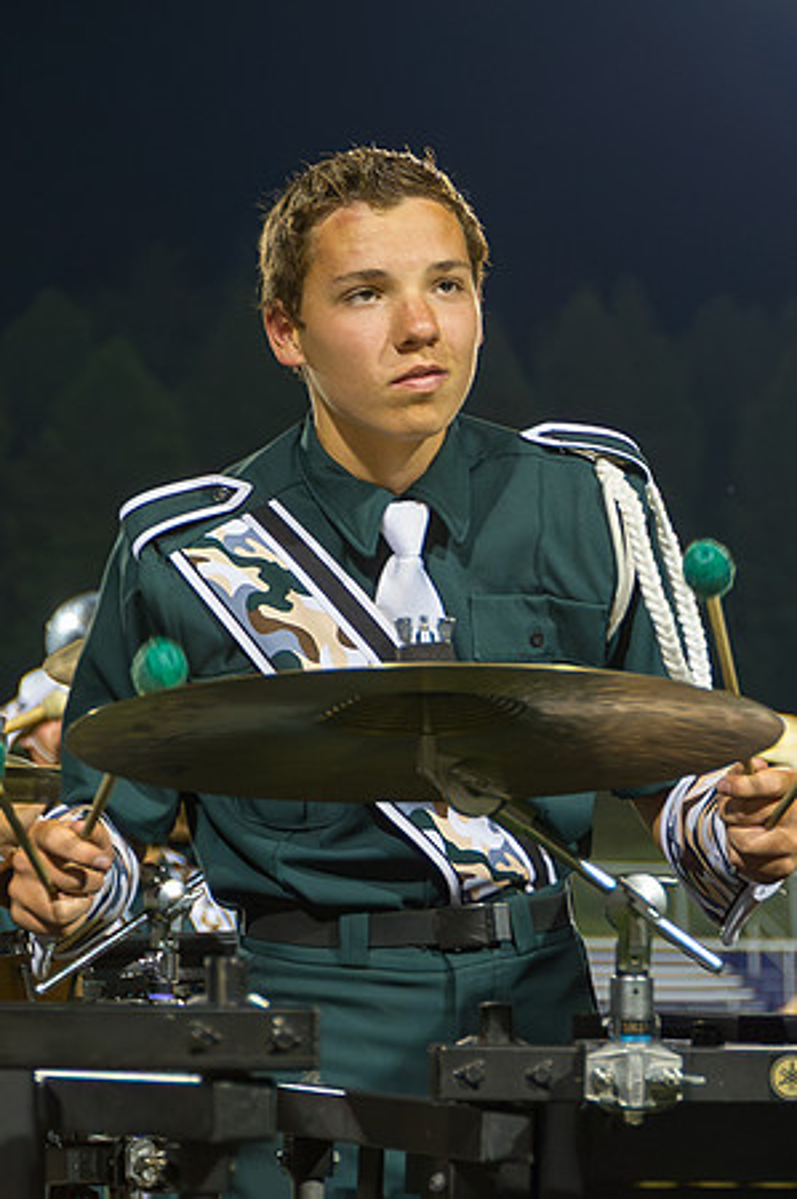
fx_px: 5124
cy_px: 456
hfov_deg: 8.9
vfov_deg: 13.3
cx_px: 418
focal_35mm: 154
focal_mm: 82
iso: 3600
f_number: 5.3
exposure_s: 1/160
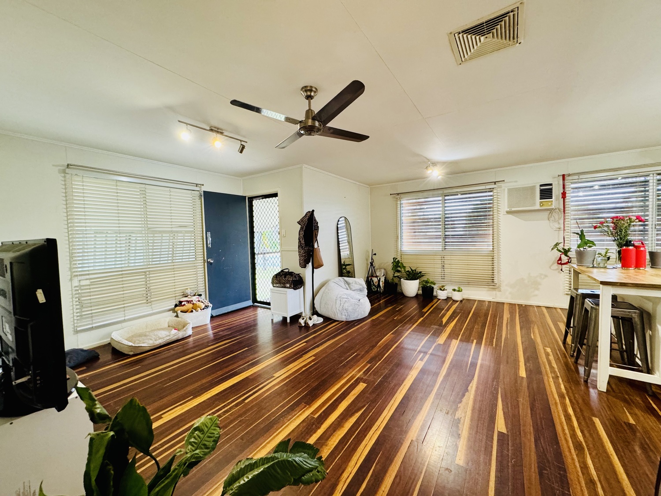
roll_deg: +2.1
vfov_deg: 85.7
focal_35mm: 14
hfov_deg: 102.1
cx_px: 330
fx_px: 267
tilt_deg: -1.5
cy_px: 248
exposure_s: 1/50
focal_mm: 2.22
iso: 250
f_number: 2.2
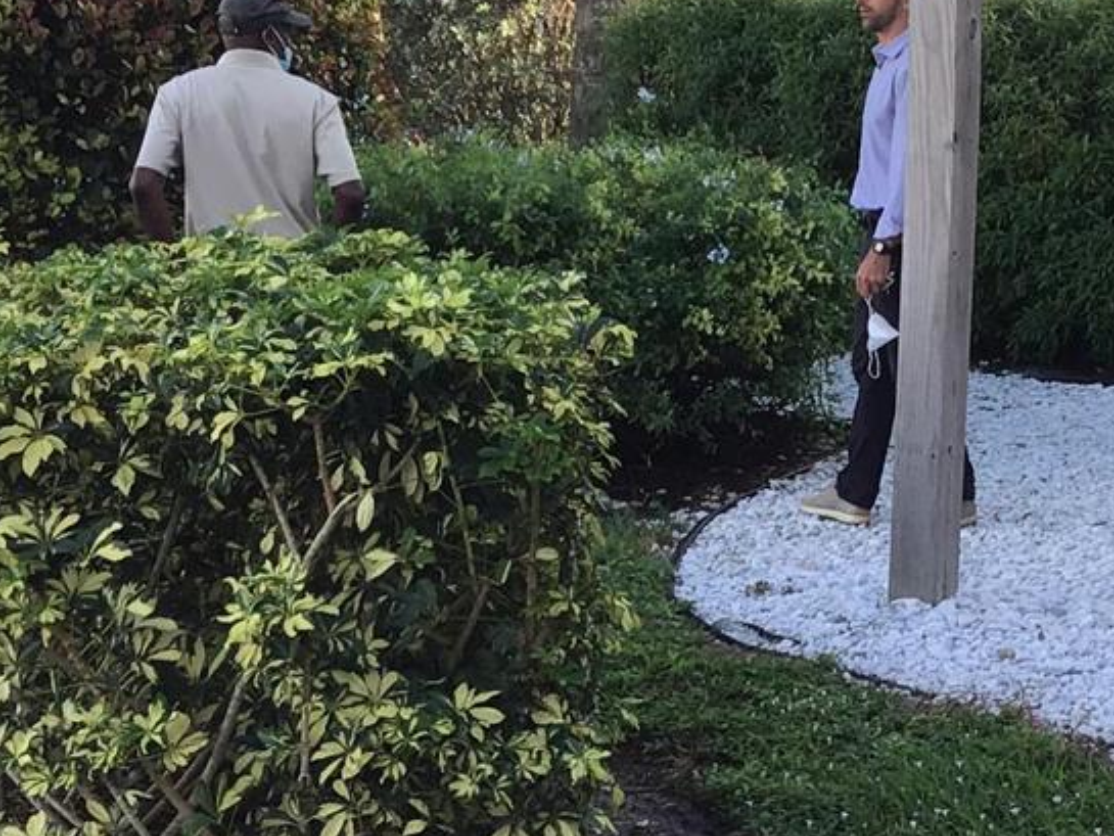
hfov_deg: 21.2
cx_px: 934
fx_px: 2929
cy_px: 413
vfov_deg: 16.2
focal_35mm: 91
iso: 25
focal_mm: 3.3
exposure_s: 1/218
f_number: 2.4
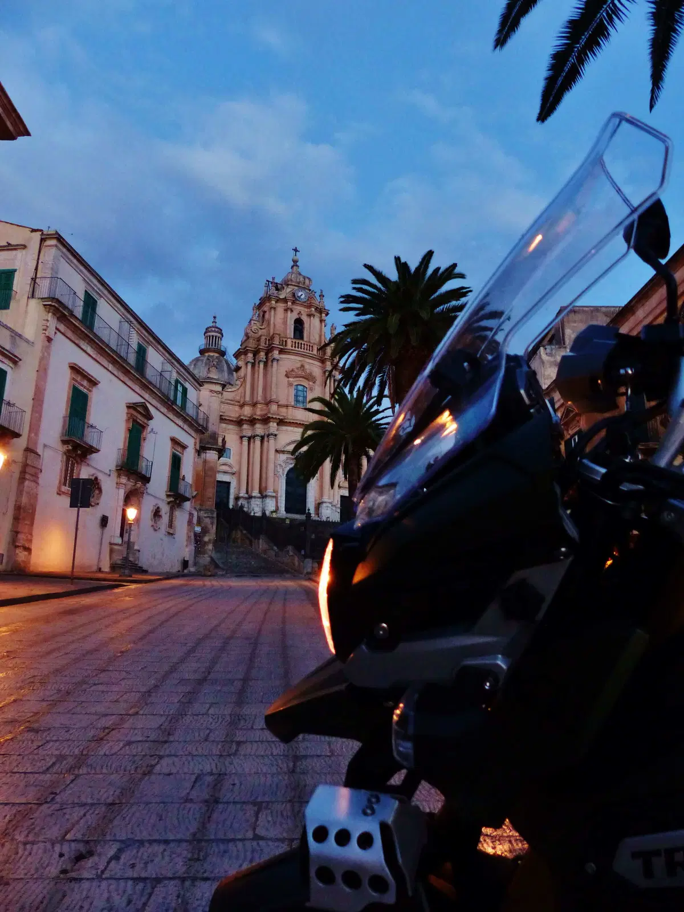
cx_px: 342
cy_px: 456
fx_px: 659
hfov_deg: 54.9
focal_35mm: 25
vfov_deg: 69.4
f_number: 2.8
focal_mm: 4.5
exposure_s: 1/15
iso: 400
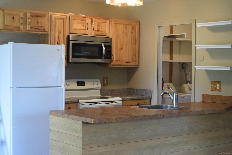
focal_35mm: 82
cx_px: 116
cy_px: 78
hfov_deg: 24.6
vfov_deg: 16.6
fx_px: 532
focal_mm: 55
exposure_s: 1/60
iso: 1250
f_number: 5.6
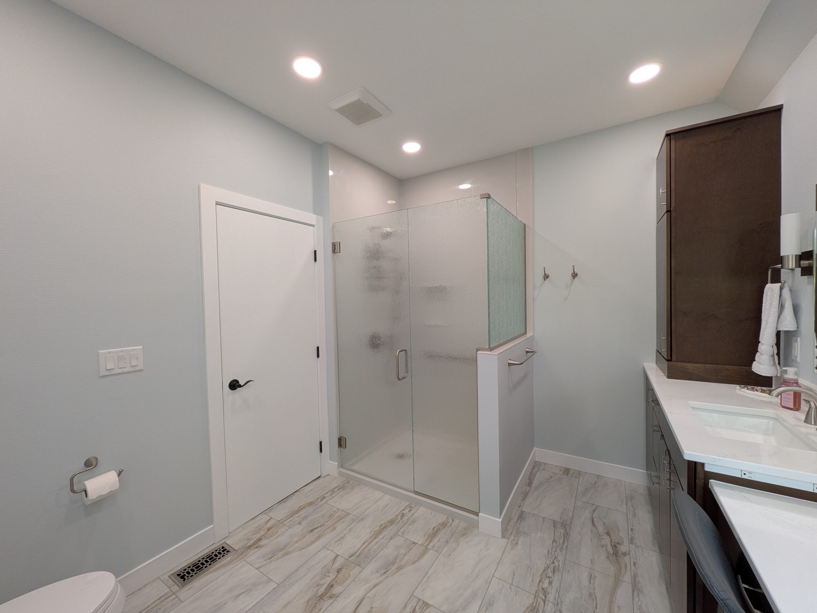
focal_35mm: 14
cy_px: 306
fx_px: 330
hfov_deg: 102.1
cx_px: 408
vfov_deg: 85.7
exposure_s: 1/40
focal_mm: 1.83
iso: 56
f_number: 2.2
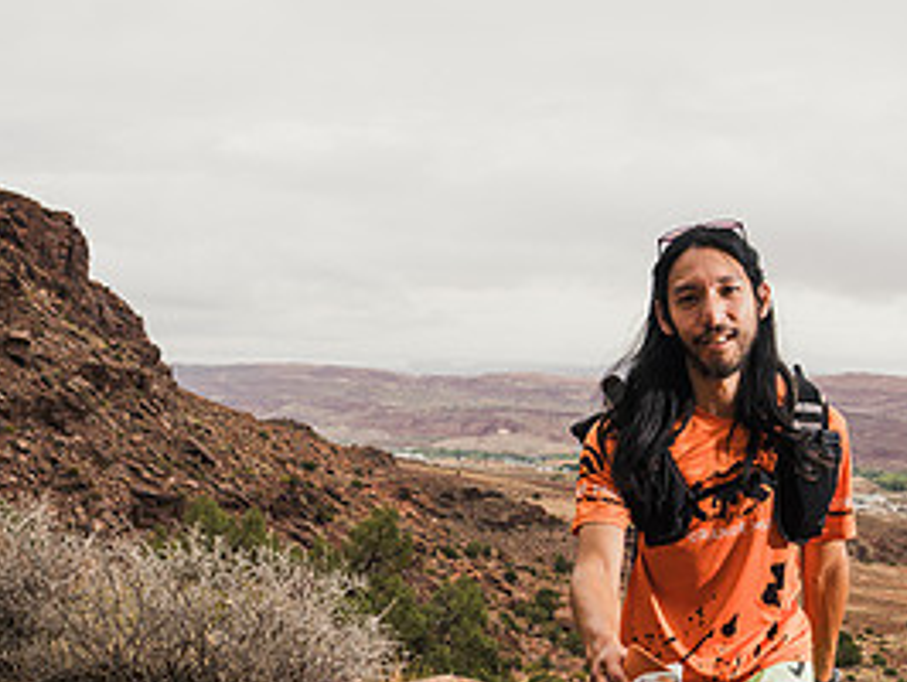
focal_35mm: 53
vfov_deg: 26.6
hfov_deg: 36.1
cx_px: 511
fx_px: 1390
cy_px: 619
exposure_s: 1/320
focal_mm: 24
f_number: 6.3
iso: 200
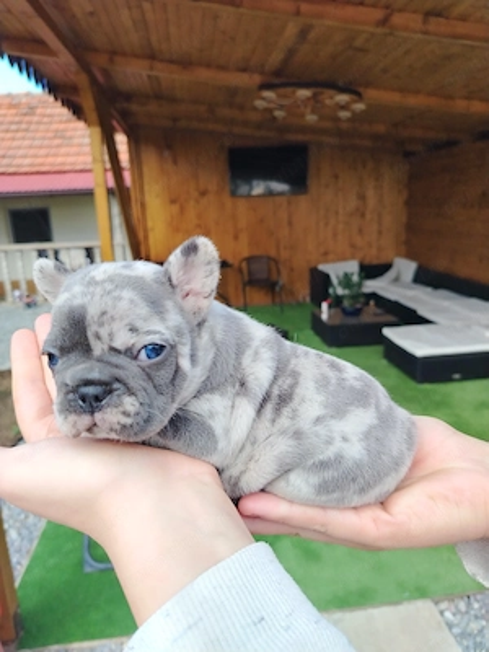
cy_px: 326
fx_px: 452
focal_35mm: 24
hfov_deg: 56.8
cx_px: 244
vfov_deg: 71.6
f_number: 1.75
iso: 500
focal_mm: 5.25
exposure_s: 1/900
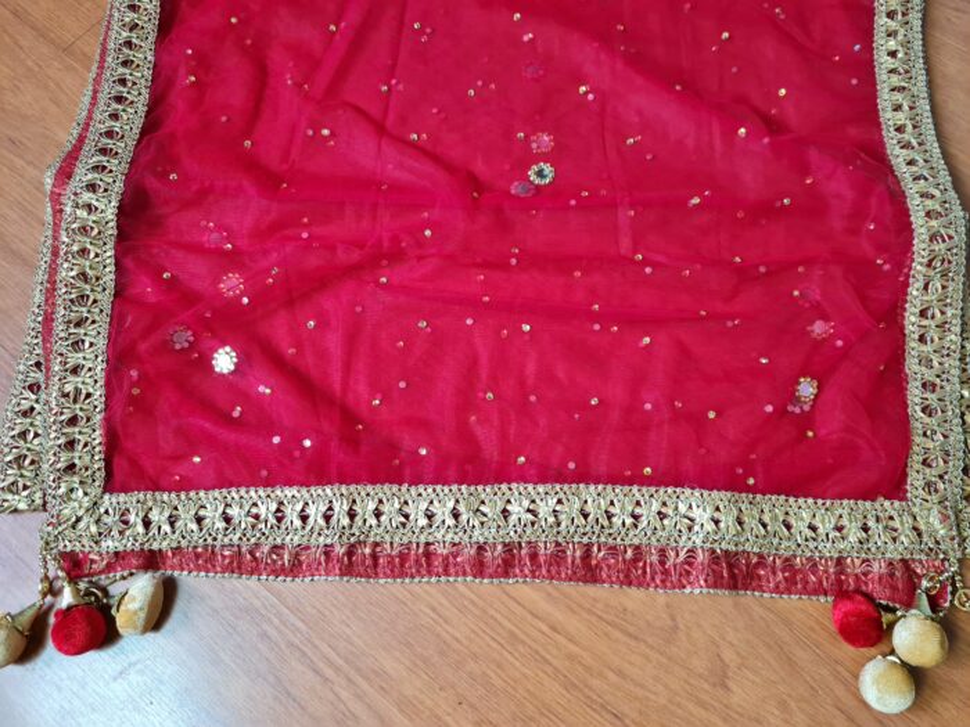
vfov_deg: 53.1
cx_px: 485
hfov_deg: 67.3
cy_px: 364
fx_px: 729
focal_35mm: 26
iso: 250
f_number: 1.8
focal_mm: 5.4
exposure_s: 1/60
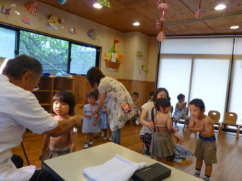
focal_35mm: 24
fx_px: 168
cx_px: 121
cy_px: 90
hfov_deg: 71.6
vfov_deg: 56.8
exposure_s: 1/60
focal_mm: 4.3
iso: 400
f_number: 3.3
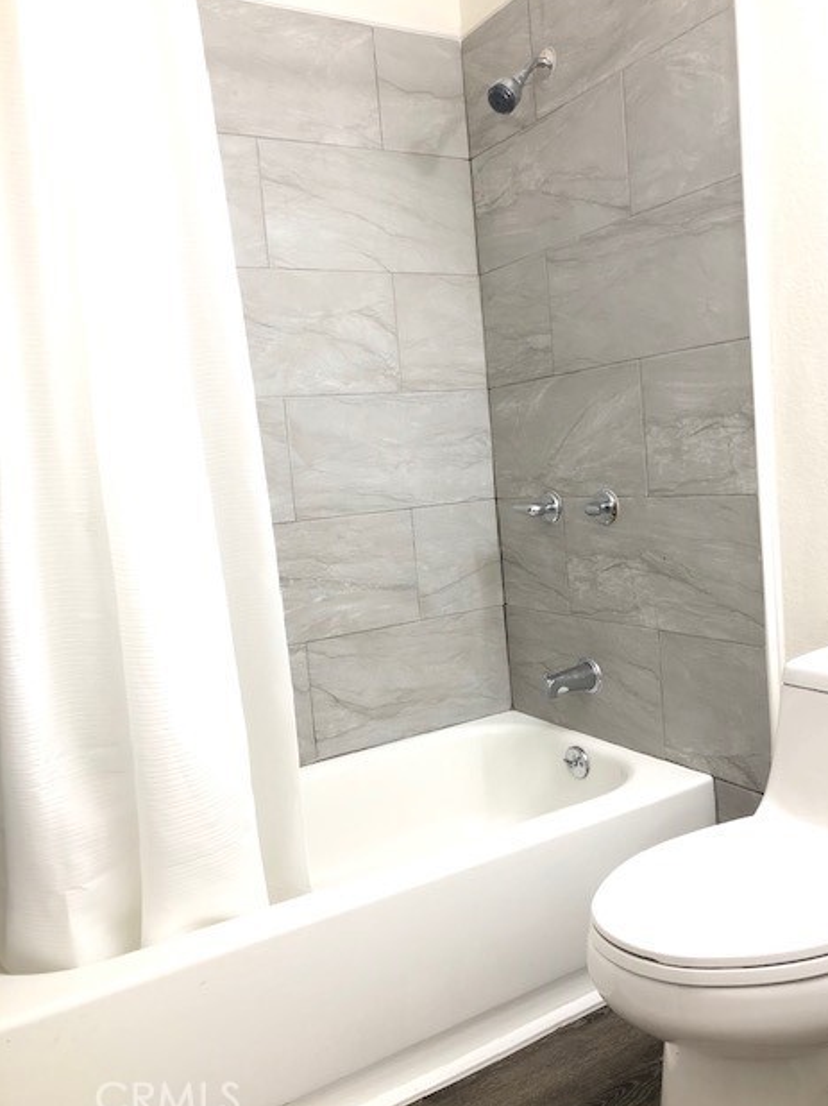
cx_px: 426
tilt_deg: -5.4
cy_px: 551
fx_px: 926
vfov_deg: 61.7
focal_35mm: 29
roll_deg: +5.4
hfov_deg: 48.2
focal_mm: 4
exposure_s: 1/17
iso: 40
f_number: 1.8
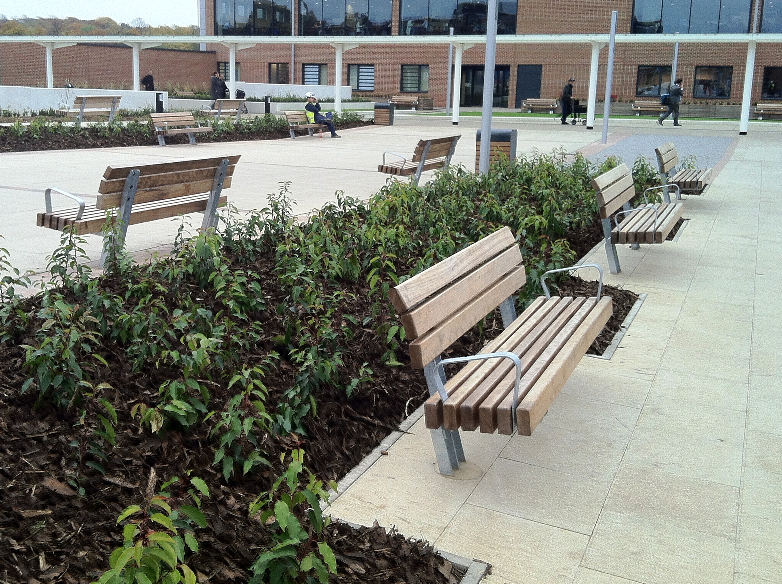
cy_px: 250
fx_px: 970
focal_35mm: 43
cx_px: 346
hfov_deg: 43.8
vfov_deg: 33.5
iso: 80
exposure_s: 1/120
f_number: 2.8
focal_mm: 3.85
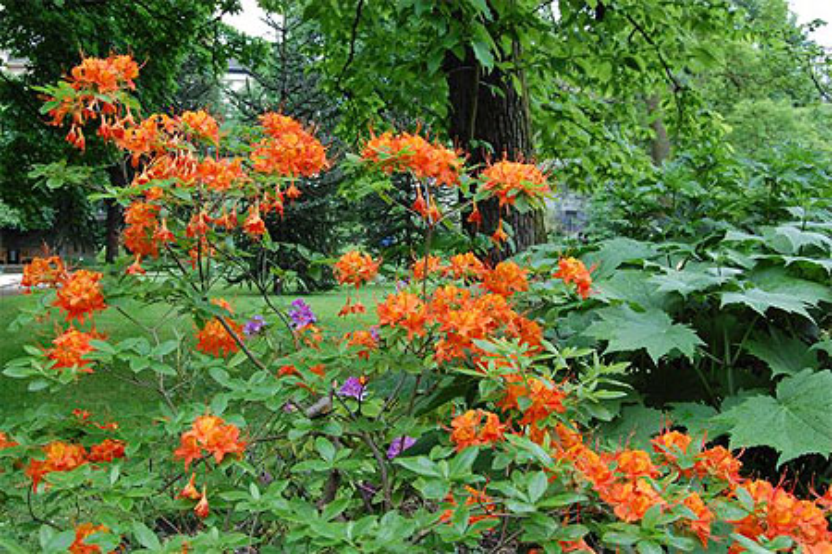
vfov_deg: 34.2
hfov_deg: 49.6
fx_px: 901
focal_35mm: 39
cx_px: 416
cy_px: 277
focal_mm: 26
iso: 1600
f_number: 8
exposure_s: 1/320
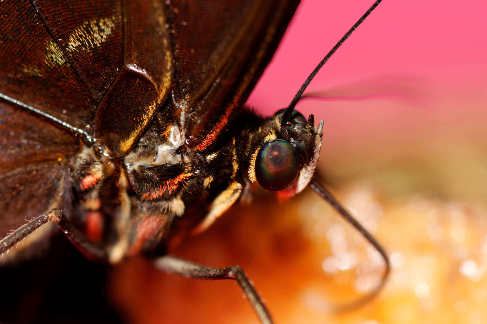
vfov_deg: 7.3
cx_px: 268
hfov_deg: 11.0
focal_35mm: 187
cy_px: 165
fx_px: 2521
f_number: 9
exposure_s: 1/250
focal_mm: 105
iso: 200
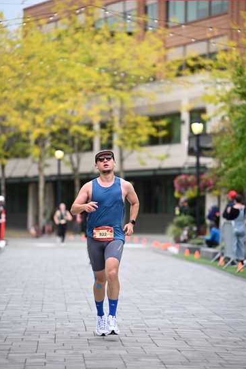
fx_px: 1454
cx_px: 123
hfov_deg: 9.7
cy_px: 187
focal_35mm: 142
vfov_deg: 14.4
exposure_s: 1/2000
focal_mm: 140
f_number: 2.8
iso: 640
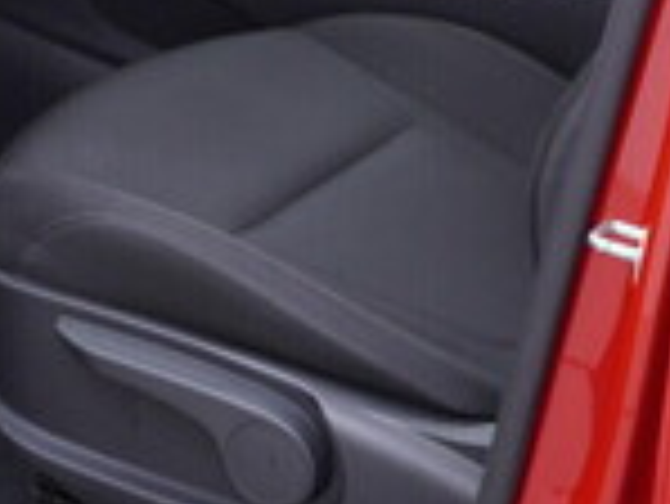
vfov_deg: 11.2
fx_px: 2479
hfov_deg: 14.7
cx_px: -225
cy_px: -245
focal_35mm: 128
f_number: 3.2
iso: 125
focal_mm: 24
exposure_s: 1/50
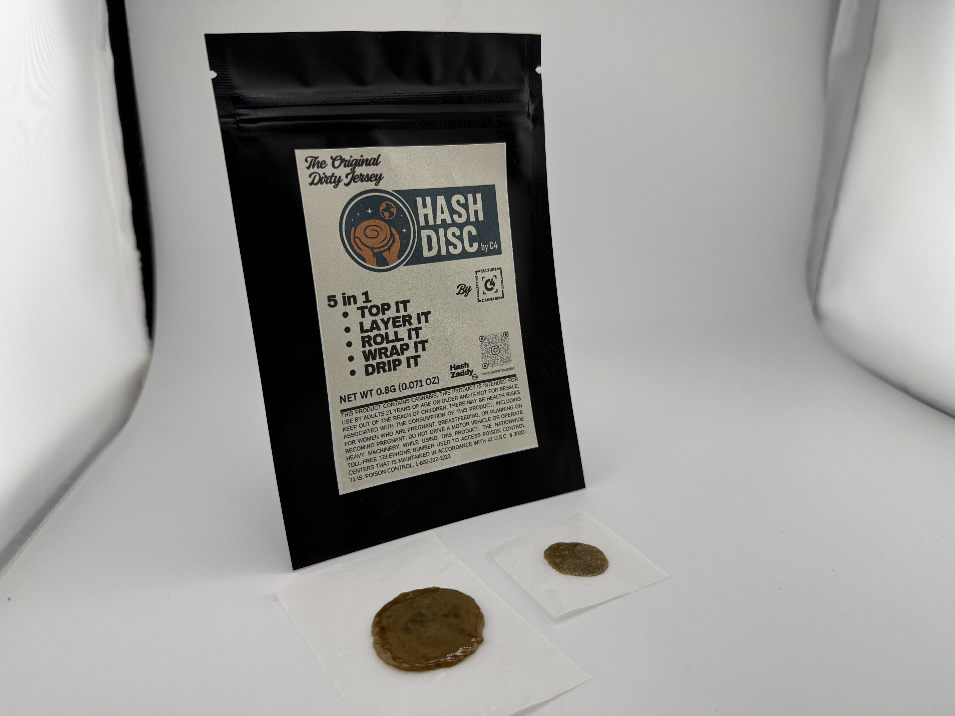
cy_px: 358
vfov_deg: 56.8
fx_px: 662
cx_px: 478
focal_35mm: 24
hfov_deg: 71.6
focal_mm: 6.76
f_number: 1.78
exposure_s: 1/5319
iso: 80
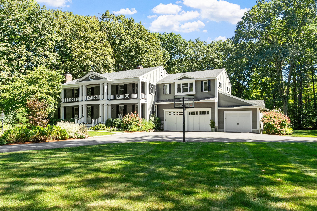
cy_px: 106
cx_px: 158
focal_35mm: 25
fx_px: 220
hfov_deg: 71.5
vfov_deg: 51.3
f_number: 7.1
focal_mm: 17
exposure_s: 1/100
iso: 100
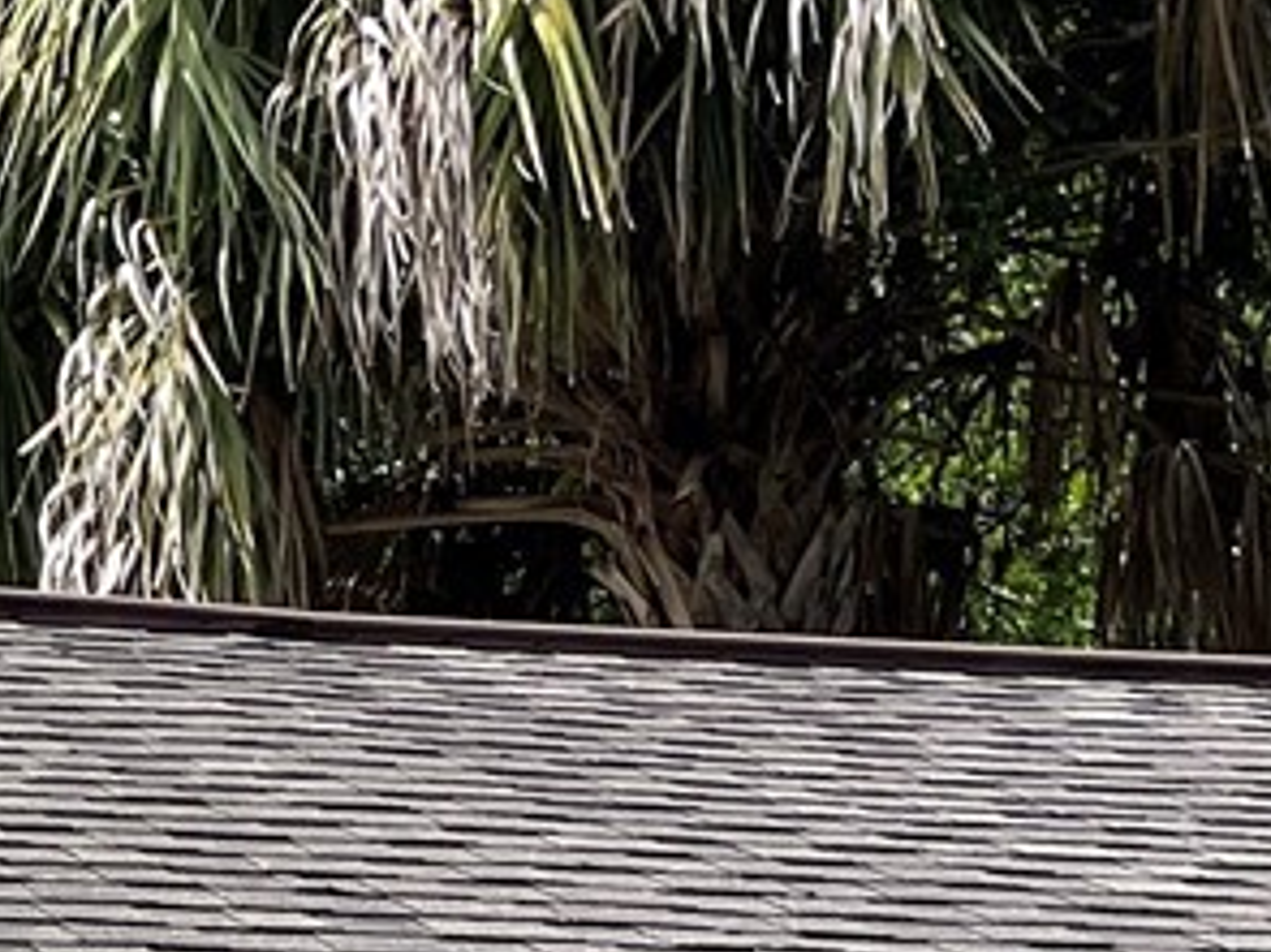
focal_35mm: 141
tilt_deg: -6.1
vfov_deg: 9.2
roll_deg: -1.1
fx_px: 5175
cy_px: 2404
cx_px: -504
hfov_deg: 13.4
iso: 32
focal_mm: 4.2
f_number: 1.6
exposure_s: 1/2020
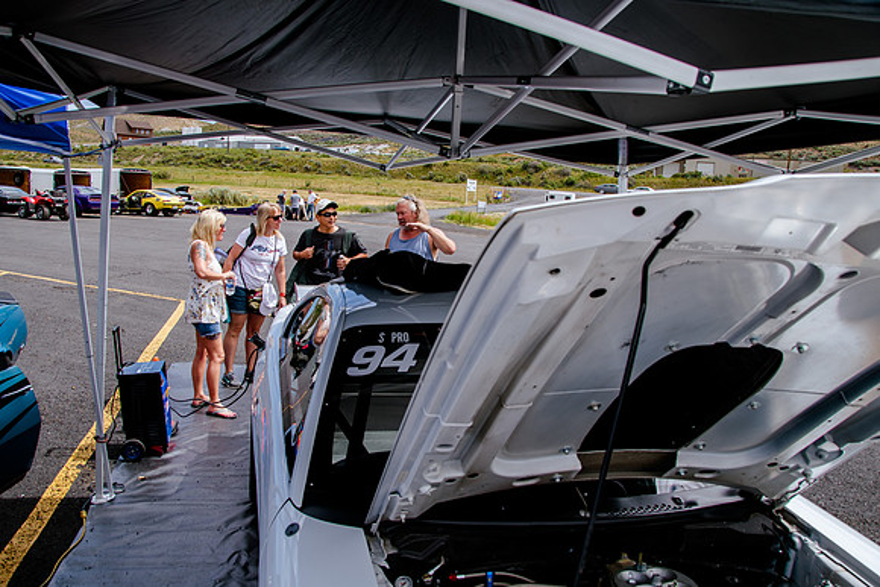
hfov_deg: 65.8
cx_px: 433
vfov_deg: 46.7
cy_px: 293
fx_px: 680
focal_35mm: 28
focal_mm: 18
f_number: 7.1
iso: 200
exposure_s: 1/200
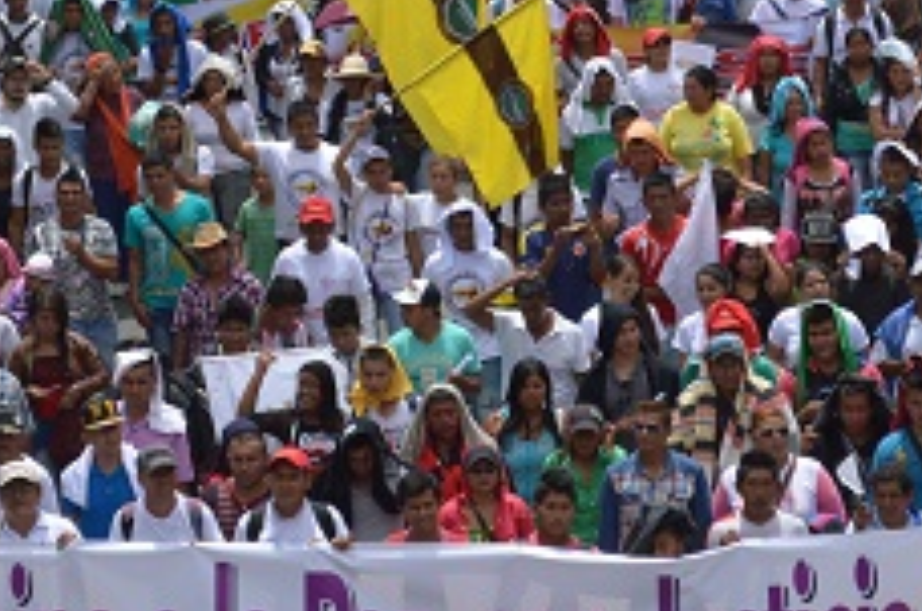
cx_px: 352
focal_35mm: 199
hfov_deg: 10.3
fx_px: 5091
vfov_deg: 6.9
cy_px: 160
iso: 100
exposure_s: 1/640
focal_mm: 55
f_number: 6.3
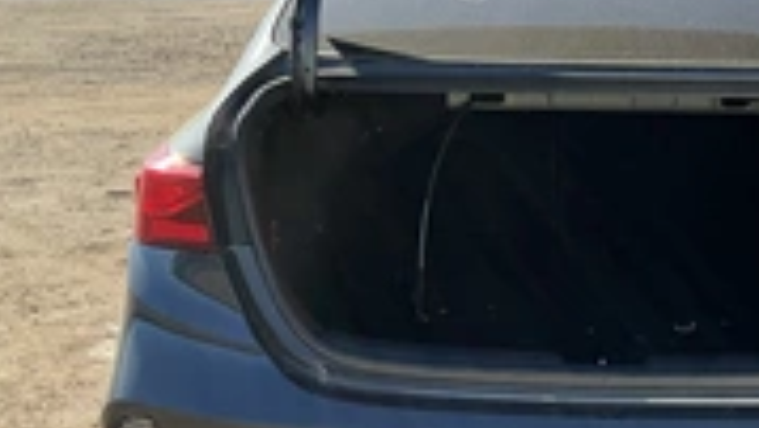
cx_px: 585
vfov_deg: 17.7
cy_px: 144
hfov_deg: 30.4
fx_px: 1370
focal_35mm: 68
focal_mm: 3
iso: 25
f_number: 1.8
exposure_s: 1/898
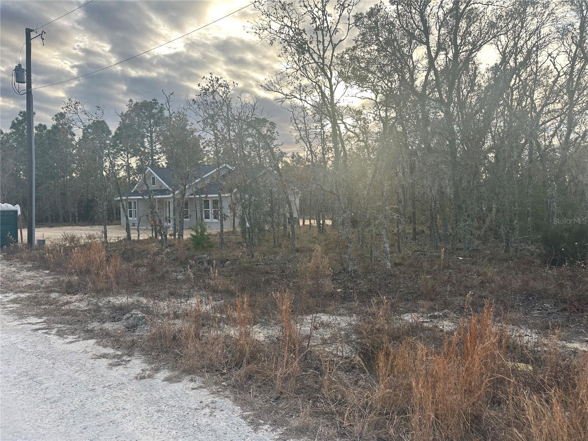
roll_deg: +1.1
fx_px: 408
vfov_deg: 56.8
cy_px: 220
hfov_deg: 71.6
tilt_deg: -2.1
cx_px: 294
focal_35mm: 24
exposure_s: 1/910
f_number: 1.78
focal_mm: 6.86
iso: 80
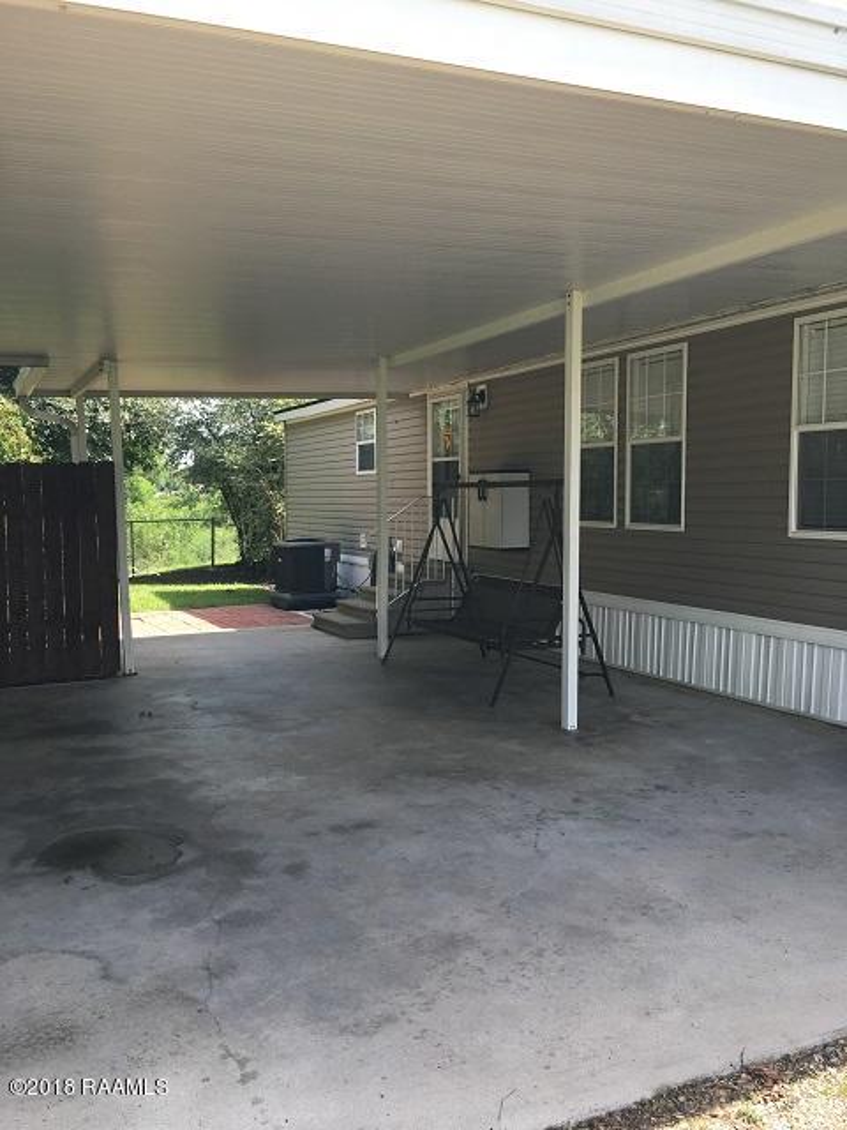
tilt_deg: -1.9
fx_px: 946
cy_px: 565
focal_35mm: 29
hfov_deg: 48.2
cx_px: 424
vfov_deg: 61.7
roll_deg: -0.2
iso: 25
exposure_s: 1/301
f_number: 2.2
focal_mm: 4.15
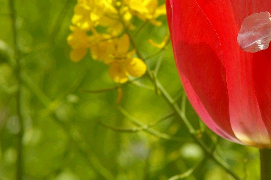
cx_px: 213
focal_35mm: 364
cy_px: 41
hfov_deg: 5.7
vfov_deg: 3.8
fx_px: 2738
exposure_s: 1/250
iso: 200
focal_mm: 150
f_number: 13
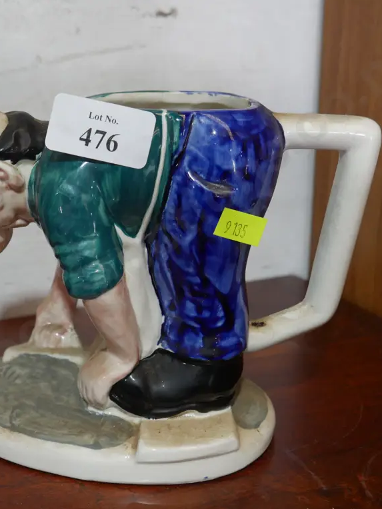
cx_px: 141
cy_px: 255
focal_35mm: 59
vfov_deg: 32.7
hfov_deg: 24.7
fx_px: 868
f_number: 4.7
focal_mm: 22
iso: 640
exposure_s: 1/60
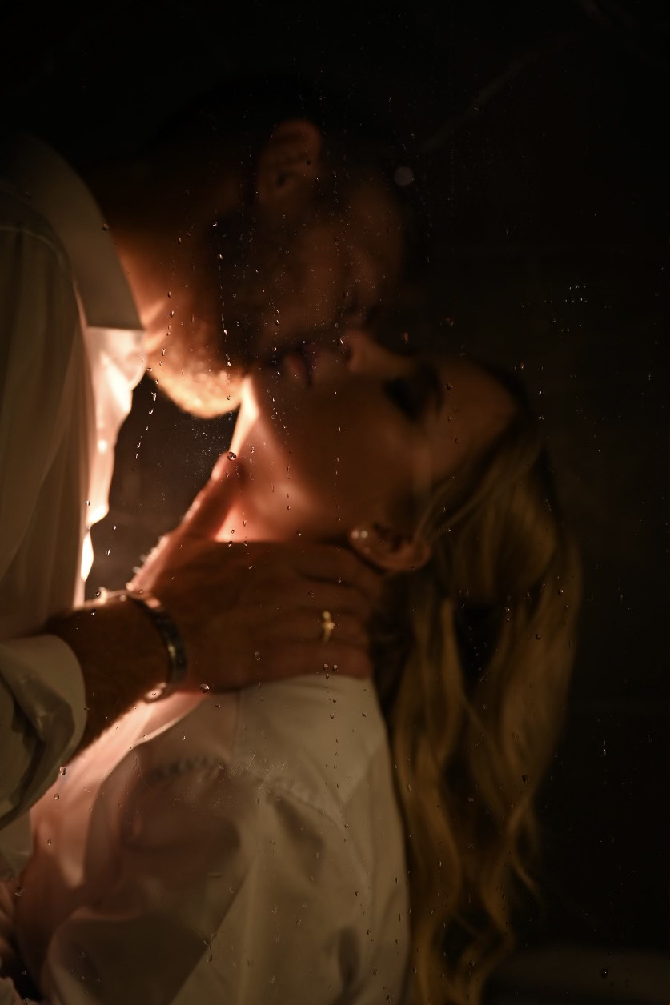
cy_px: 502
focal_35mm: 52
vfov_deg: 38.2
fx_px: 1452
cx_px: 335
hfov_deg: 26.0
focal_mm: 52
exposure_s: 1/200
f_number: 3.2
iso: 250
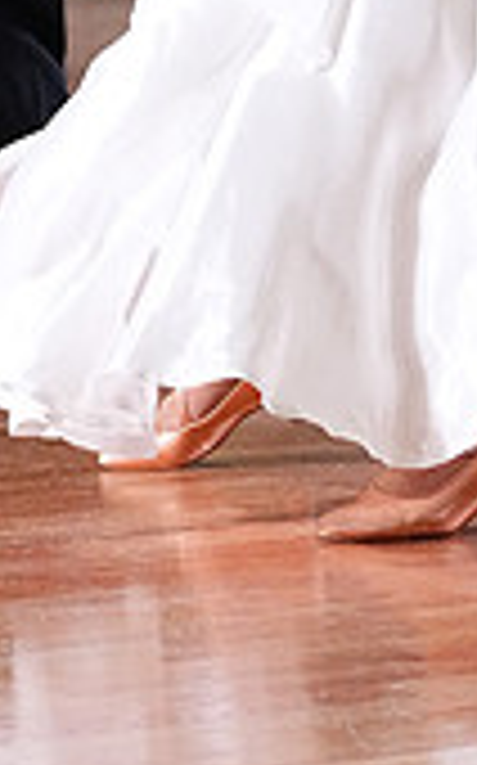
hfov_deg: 4.4
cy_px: -522
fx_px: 6146
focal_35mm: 295
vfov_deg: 7.0
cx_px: 38
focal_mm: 85
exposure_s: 1/400
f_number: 5
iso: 6400
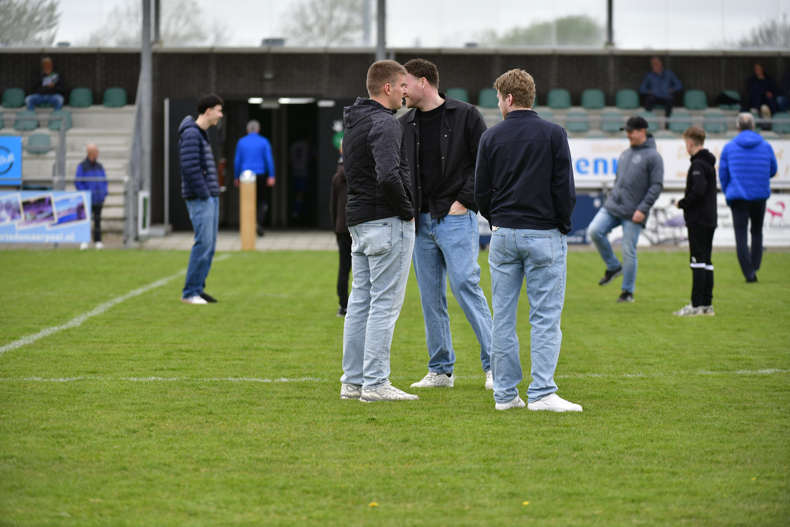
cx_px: 395
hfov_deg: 6.9
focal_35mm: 300
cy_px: 264
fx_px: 6583
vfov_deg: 4.6
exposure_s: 1/2000
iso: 900
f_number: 4
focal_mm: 300
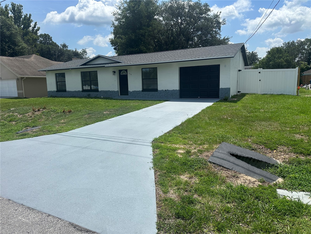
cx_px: 156
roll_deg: +1.1
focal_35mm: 24
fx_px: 216
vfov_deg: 56.8
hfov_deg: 71.6
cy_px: 117
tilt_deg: -7.6
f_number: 1.78
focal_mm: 6.86
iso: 80
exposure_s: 1/8197
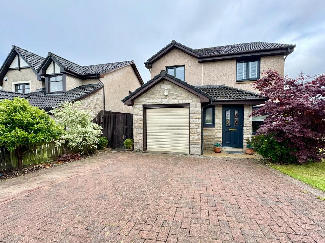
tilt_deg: -1.7
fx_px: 141
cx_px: 169
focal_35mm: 15
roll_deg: +0.3
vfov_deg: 81.7
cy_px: 127
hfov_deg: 98.1
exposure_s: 1/416
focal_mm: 2.22
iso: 40
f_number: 2.2
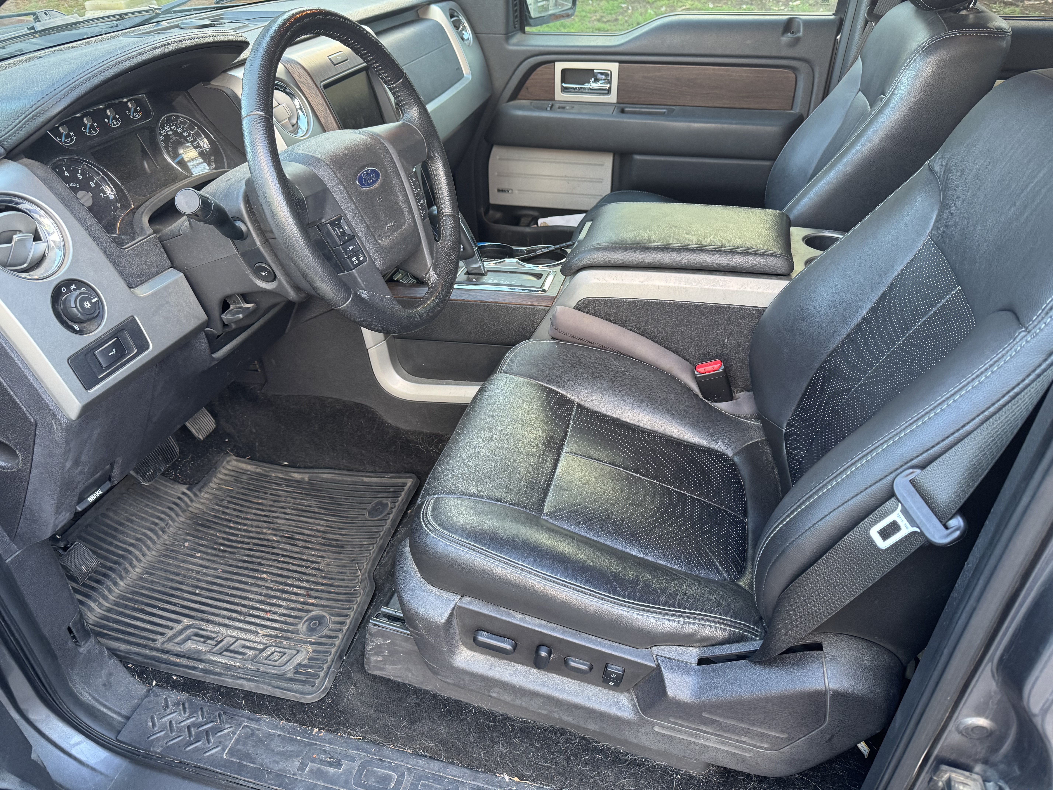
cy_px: 395
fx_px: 730
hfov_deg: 71.6
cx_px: 526
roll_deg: +4.1
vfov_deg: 56.8
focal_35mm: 24
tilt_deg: -37.1
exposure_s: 1/69
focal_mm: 6.76
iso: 200
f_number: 1.78
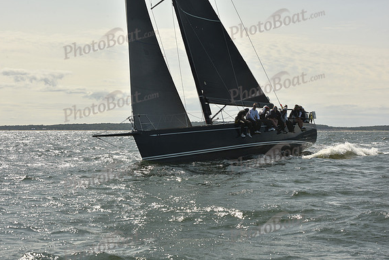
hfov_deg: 28.4
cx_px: 194
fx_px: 768
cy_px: 130
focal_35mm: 71
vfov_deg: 19.2
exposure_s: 1/800
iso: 250
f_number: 10
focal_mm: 70
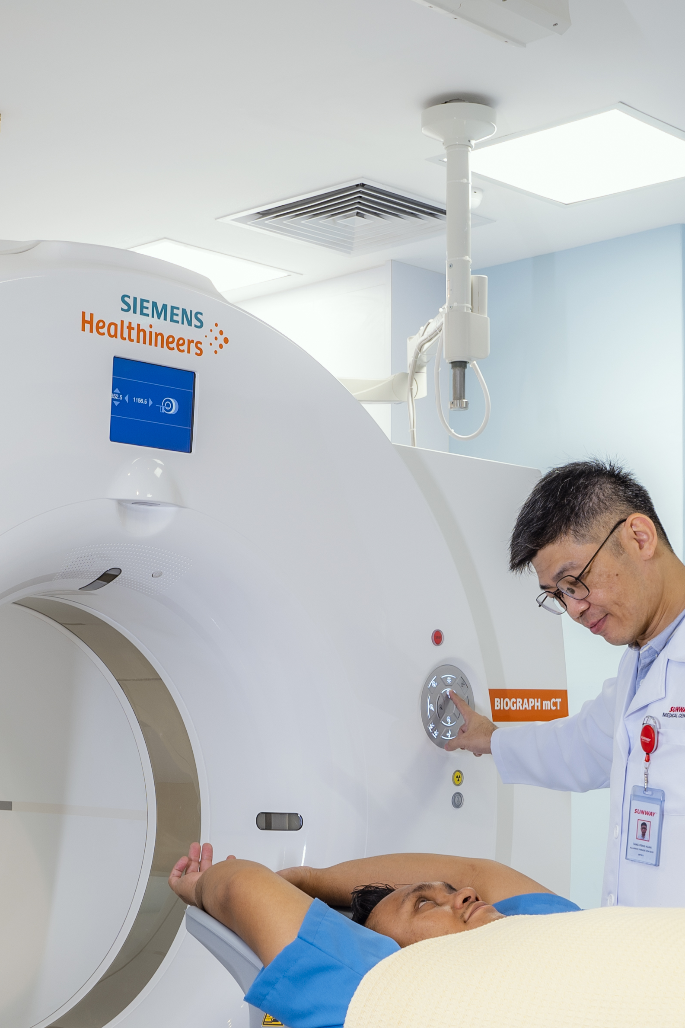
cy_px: 731
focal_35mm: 61
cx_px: 327
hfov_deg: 22.3
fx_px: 1741
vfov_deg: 32.4
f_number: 8
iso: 50
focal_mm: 24
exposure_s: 1/2
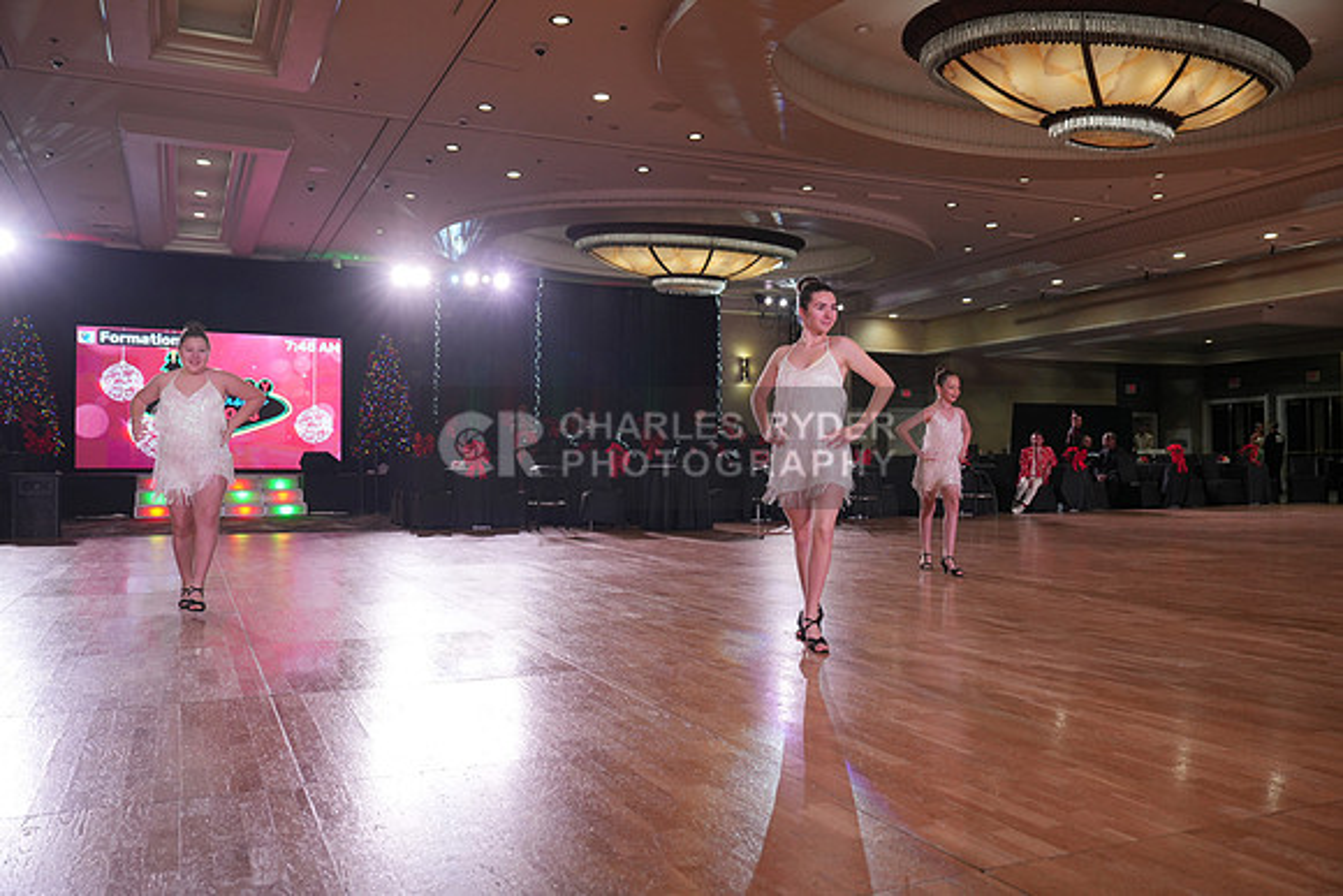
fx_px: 1119
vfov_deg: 43.6
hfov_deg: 61.9
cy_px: 448
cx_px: 672
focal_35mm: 30
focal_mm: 30
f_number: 4
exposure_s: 1/500
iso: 1000
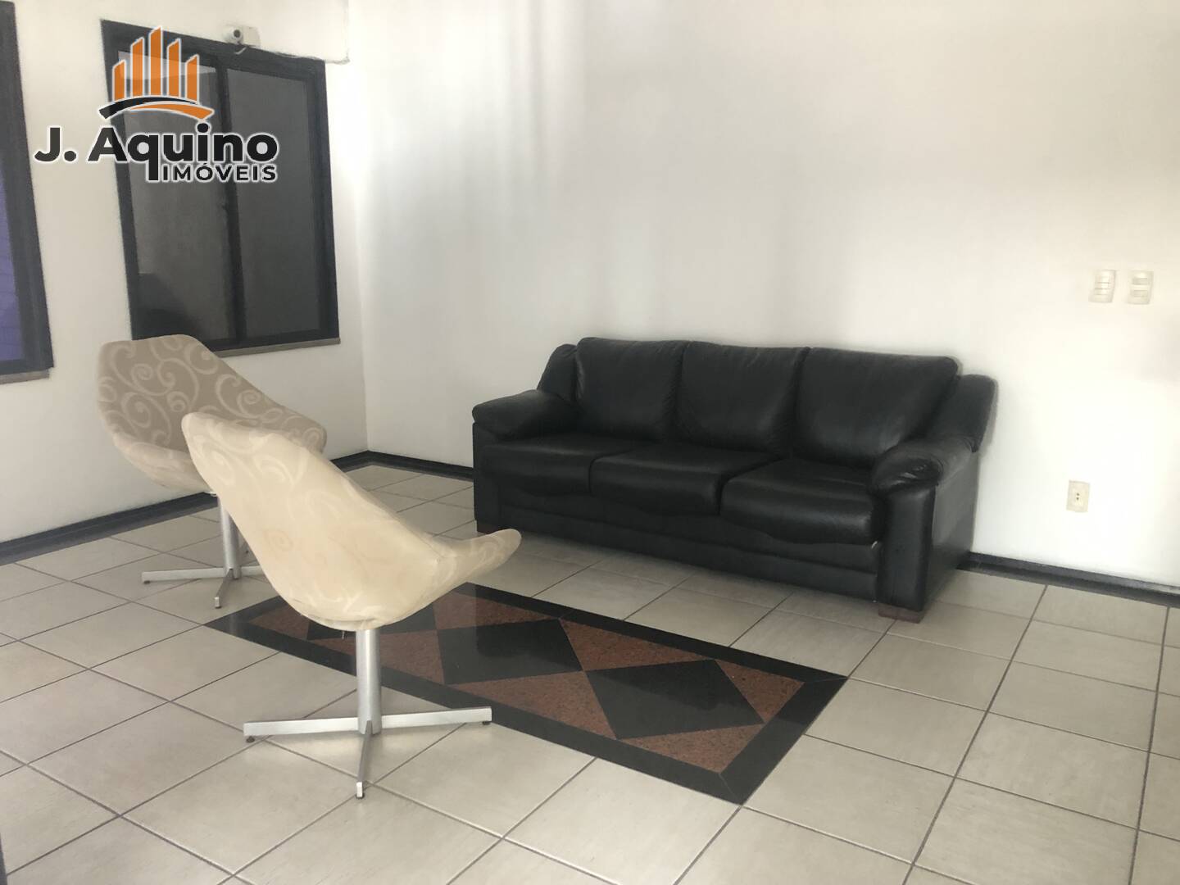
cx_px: 590
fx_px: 954
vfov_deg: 49.7
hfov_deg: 63.4
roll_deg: +1.7
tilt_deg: -12.2
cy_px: 442
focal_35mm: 28
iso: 80
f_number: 1.8
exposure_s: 1/4
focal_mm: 4
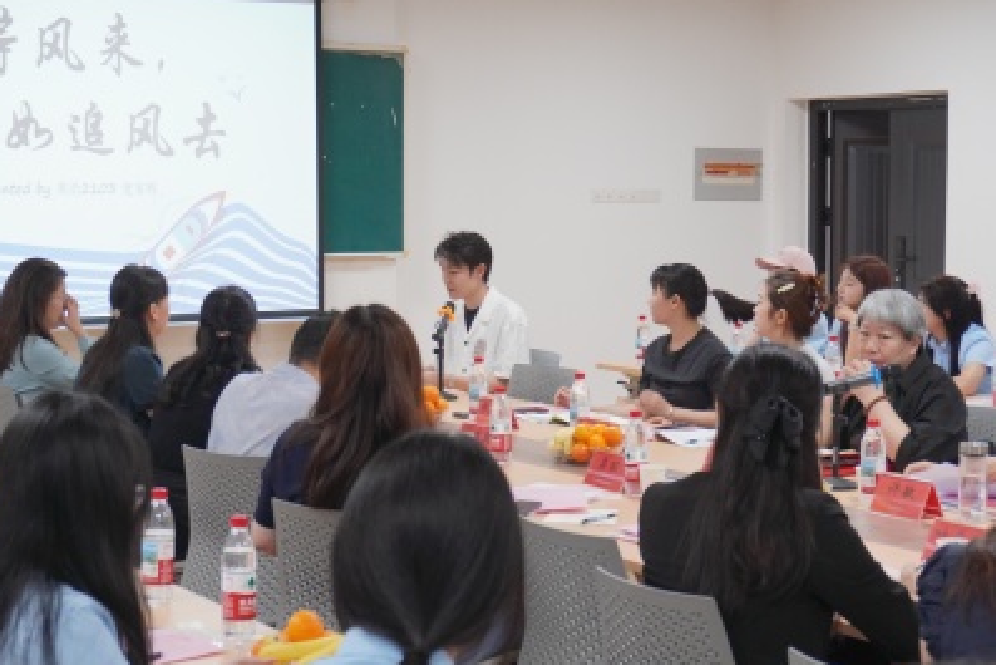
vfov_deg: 20.0
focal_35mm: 68
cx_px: 444
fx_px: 1882
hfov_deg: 29.6
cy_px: 326
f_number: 5
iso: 400
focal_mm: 30
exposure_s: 1/50
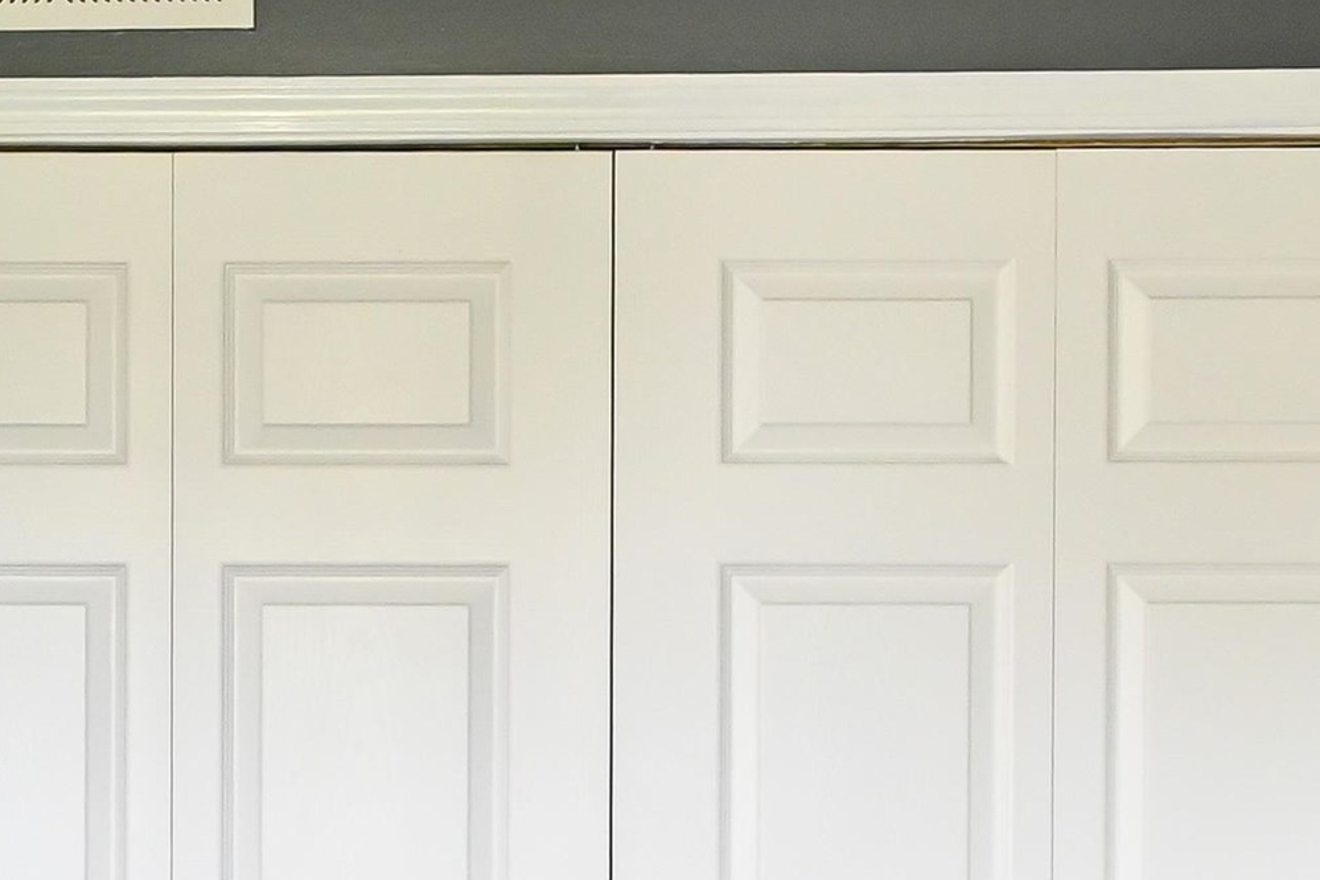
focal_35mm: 83
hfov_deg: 24.3
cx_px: 420
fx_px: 3043
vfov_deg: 15.8
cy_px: 1066
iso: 2000
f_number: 5.6
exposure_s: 1/80
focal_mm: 18
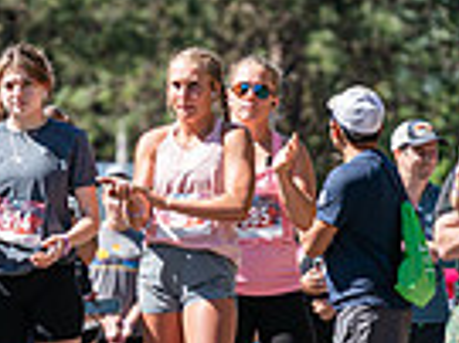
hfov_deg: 2.4
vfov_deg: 1.8
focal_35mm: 825
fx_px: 10930
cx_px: 0
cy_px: 205
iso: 100
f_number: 4
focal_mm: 200
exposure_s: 1/500
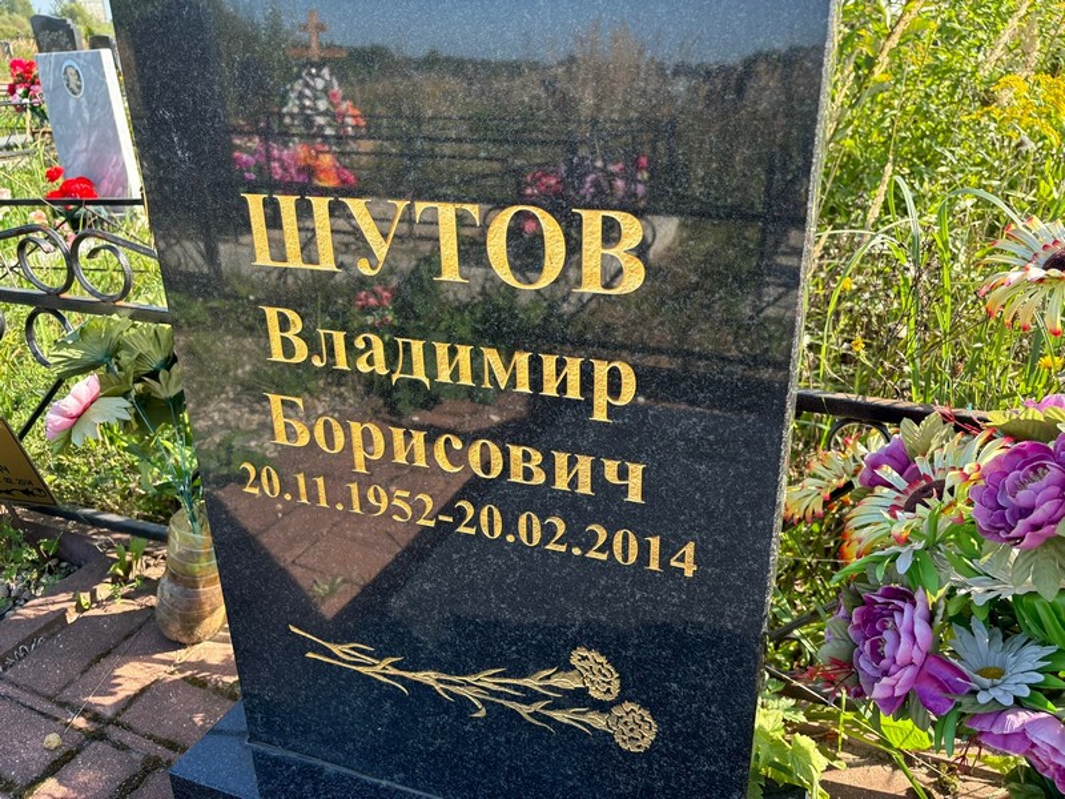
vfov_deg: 53.1
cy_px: 400
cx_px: 532
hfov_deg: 67.3
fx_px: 800
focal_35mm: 26
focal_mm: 5.96
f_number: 1.6
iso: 50
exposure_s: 1/500
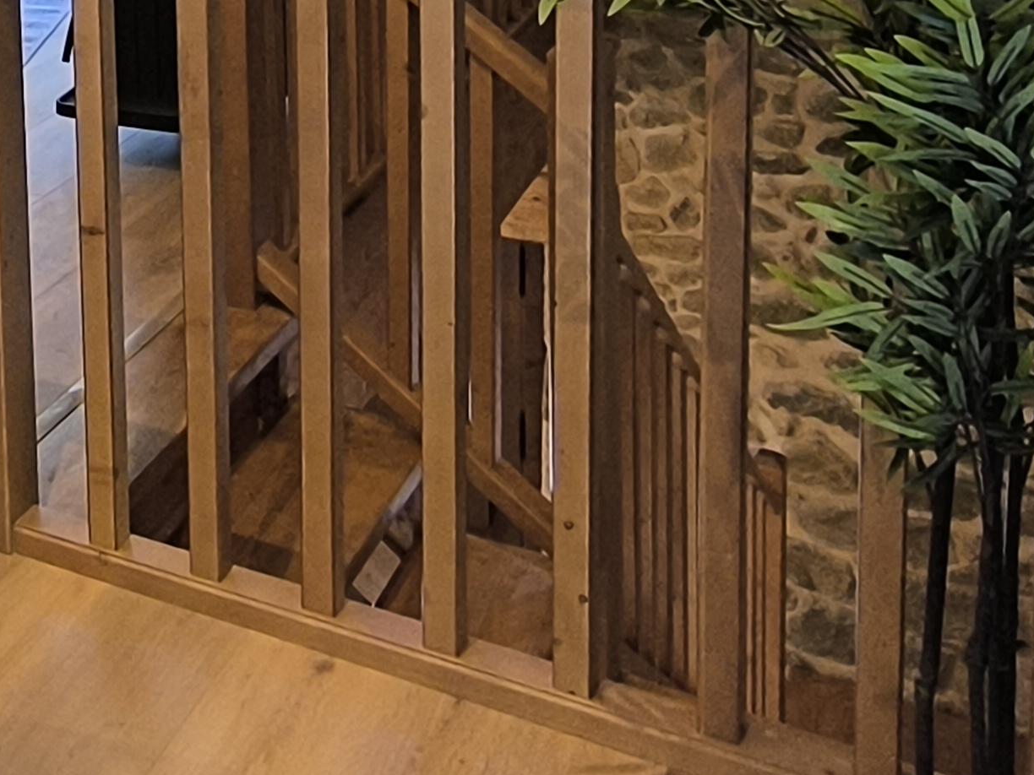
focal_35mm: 56
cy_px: -209
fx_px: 1673
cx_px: -152
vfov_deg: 23.4
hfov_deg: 30.1
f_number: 2.2
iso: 200
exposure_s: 1/50
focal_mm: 1.65
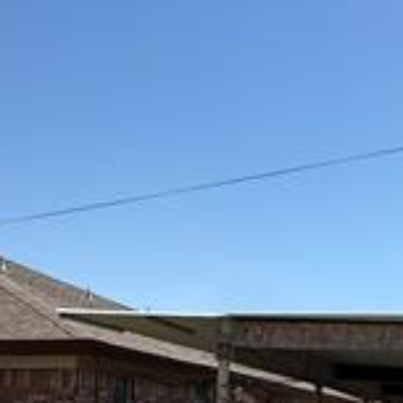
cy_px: 379
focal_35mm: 62
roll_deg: -1.5
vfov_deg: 26.6
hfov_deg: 25.8
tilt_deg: +5.1
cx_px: 432
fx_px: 817
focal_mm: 2.22
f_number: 2.2
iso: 50
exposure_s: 1/2165
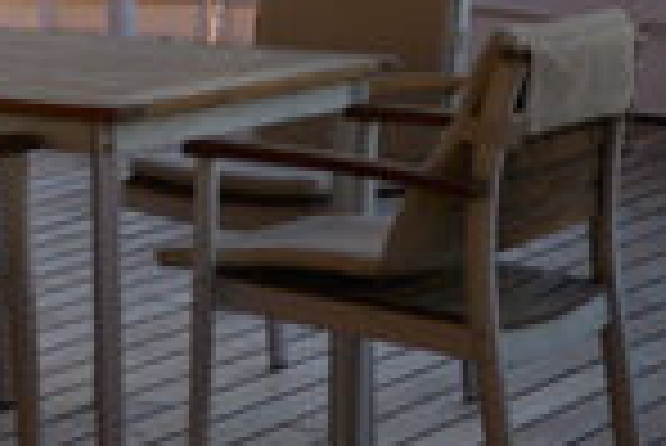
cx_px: -378
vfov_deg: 8.4
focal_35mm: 156
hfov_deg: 12.4
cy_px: -451
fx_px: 2889
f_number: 1.8
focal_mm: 35
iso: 125
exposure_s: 1/400
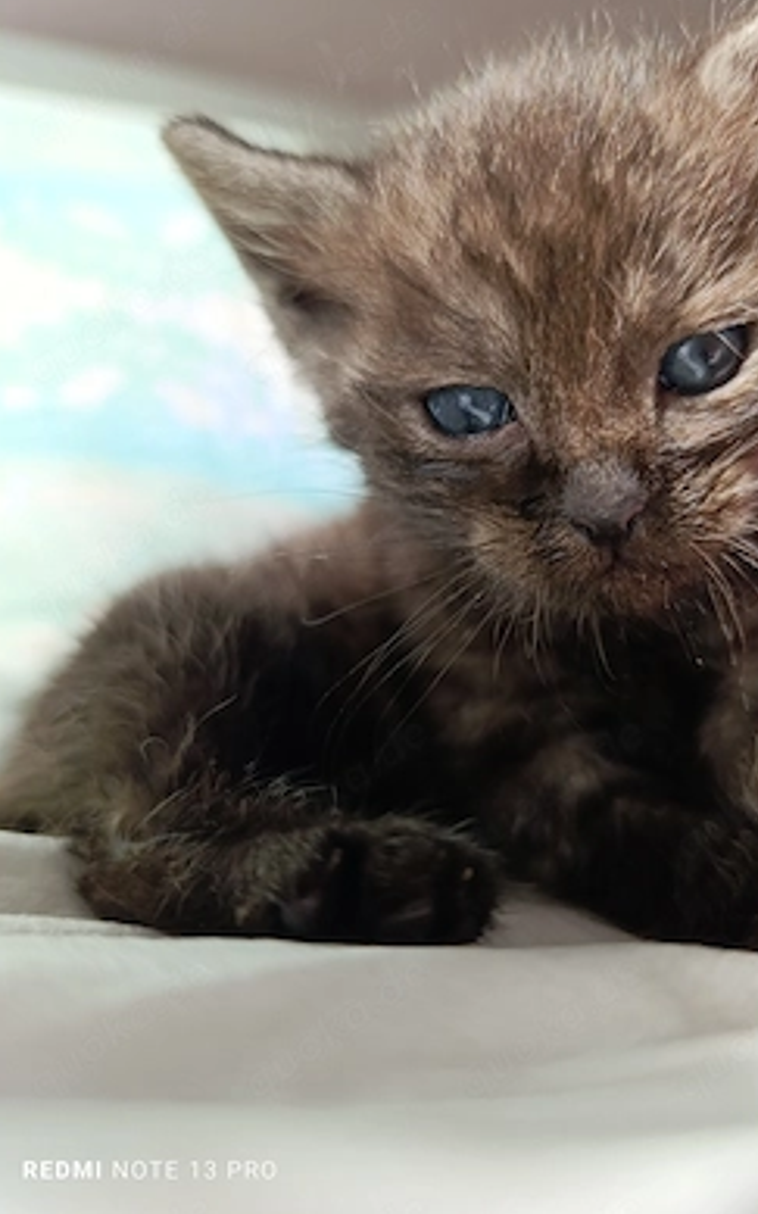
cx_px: 449
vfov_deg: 72.5
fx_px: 827
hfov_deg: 49.0
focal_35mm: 25
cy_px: 596
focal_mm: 6.14
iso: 50
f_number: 1.6
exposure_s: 1/235
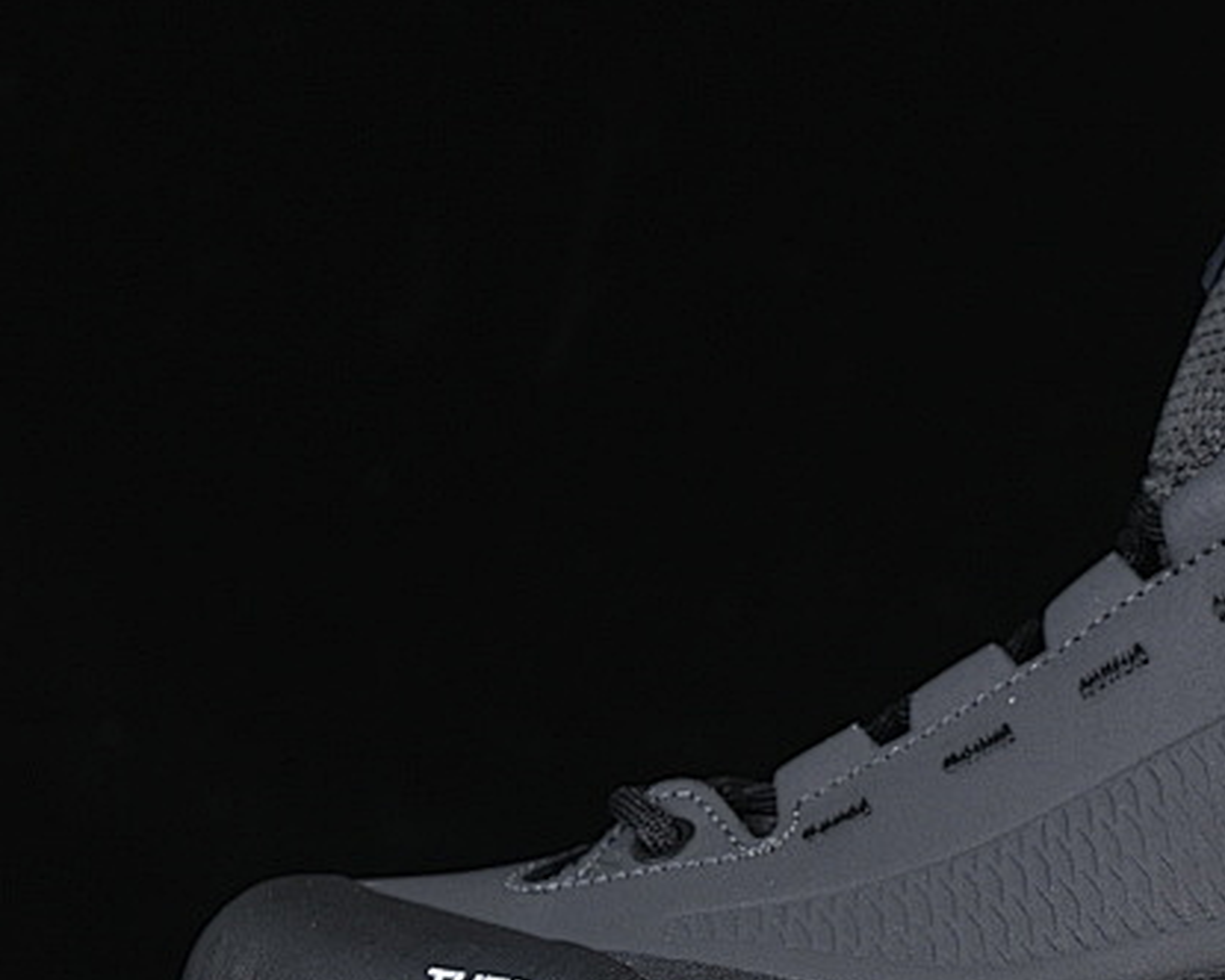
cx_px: 1284
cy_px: 714
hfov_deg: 10.4
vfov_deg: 8.4
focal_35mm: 183
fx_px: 6635
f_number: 6.3
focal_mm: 50
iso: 160
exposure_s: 1/50
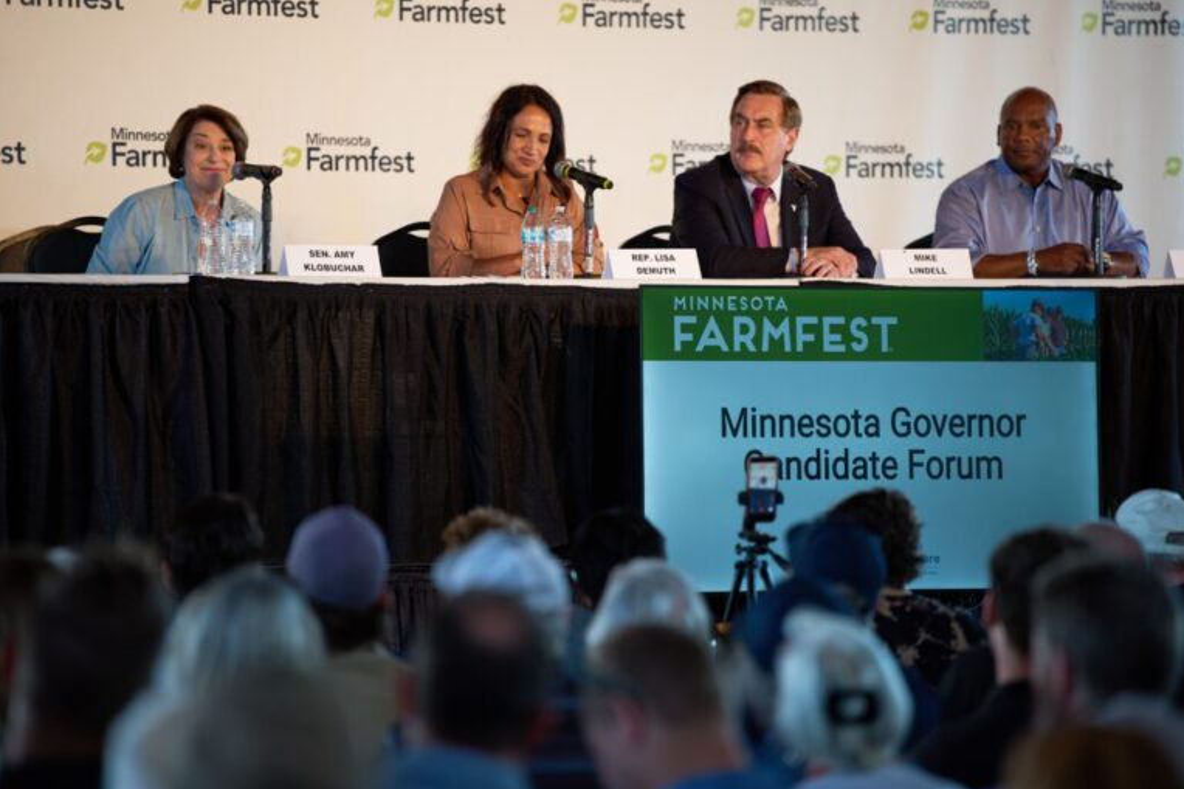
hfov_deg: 10.2
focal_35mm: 201
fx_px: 6609
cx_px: 594
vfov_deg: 6.8
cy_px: 395
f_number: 2.8
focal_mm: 200
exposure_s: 1/250
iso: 500
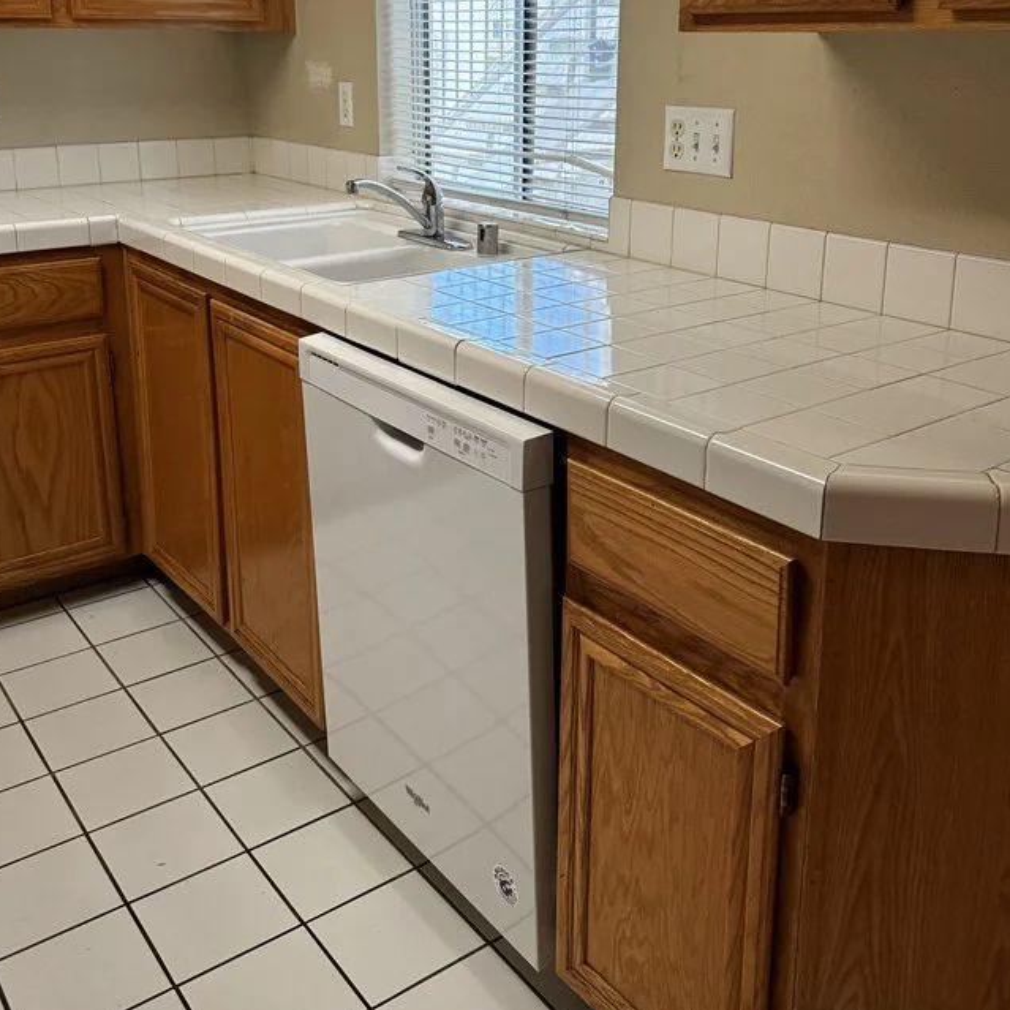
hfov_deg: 48.4
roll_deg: +0.0
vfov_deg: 47.3
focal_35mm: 34
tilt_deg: -11.2
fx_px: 1122
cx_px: 495
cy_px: 300
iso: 200
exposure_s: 1/188
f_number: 1.78
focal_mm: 6.76
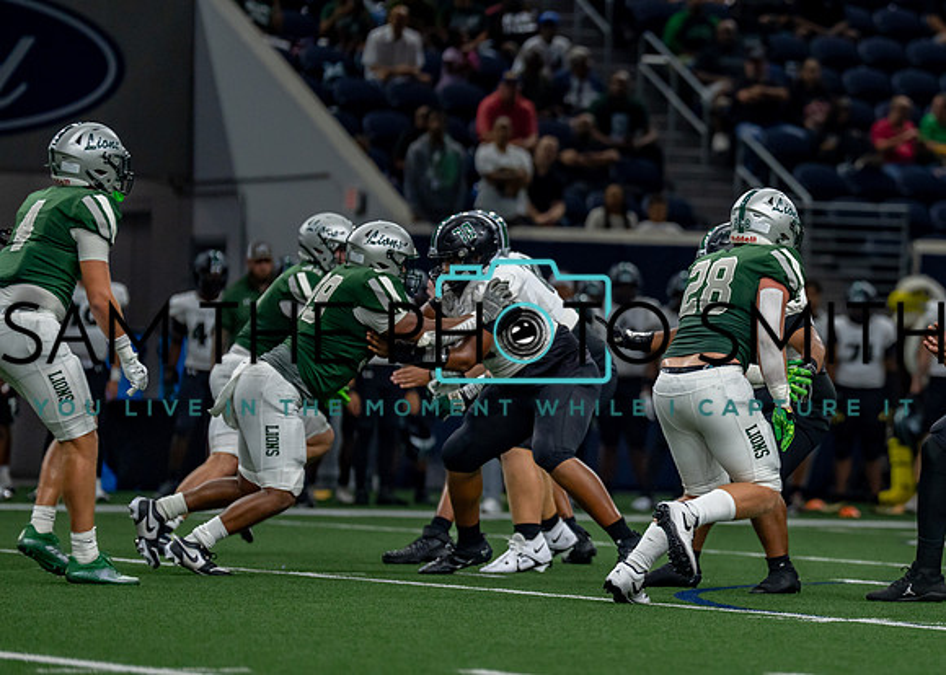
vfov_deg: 4.6
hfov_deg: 6.4
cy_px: 329
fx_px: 8451
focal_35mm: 315
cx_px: 752
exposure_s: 1/1000
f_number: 2.8
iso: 1250
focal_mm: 200
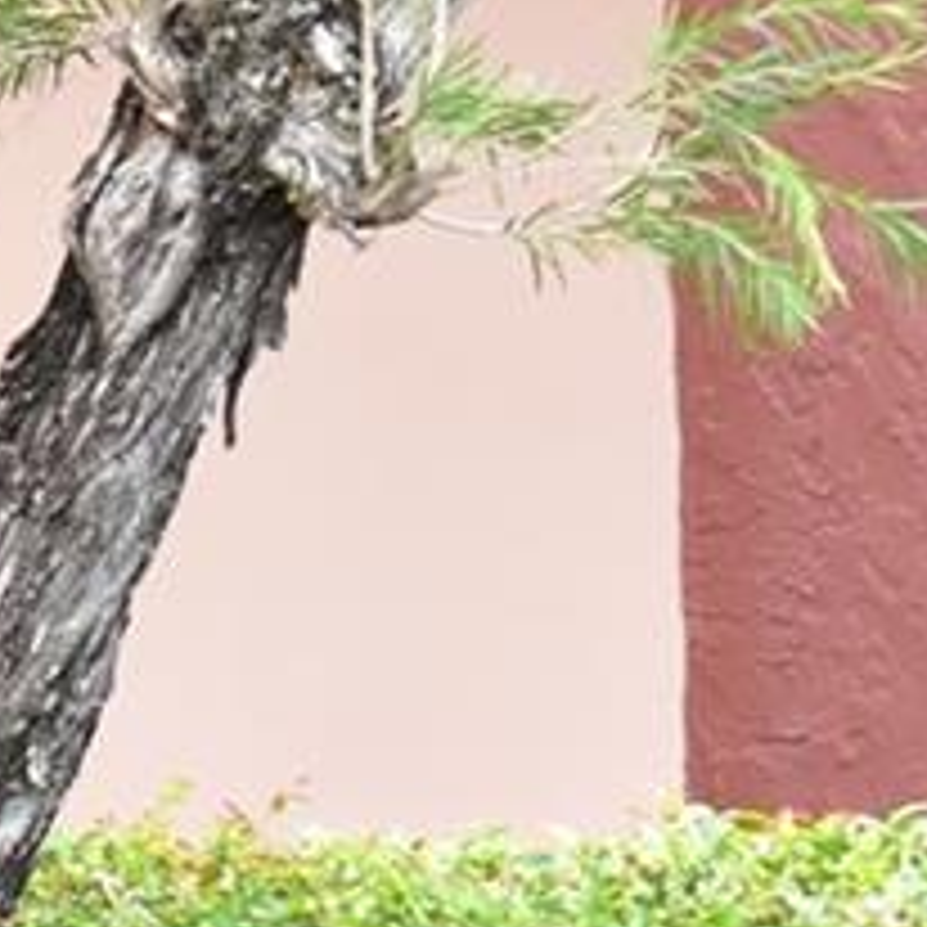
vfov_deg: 3.7
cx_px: -1080
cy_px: 374
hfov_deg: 3.6
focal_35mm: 475
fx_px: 14391
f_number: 5.3
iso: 160
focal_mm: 48
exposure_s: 1/80
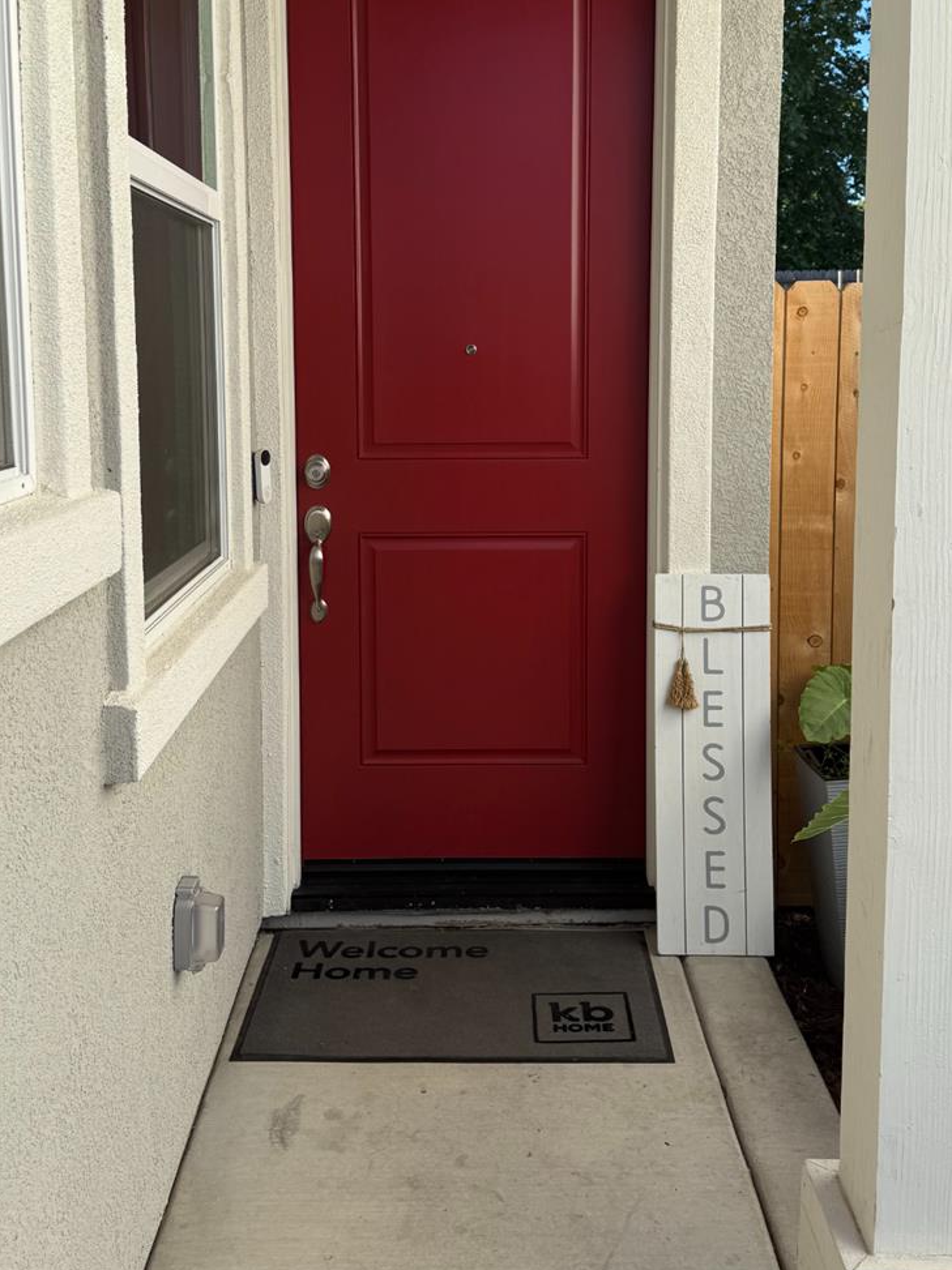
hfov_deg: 38.6
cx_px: 459
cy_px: 488
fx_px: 1358
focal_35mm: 37
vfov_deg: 49.7
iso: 80
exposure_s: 1/1653
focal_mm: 6.76
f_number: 1.78
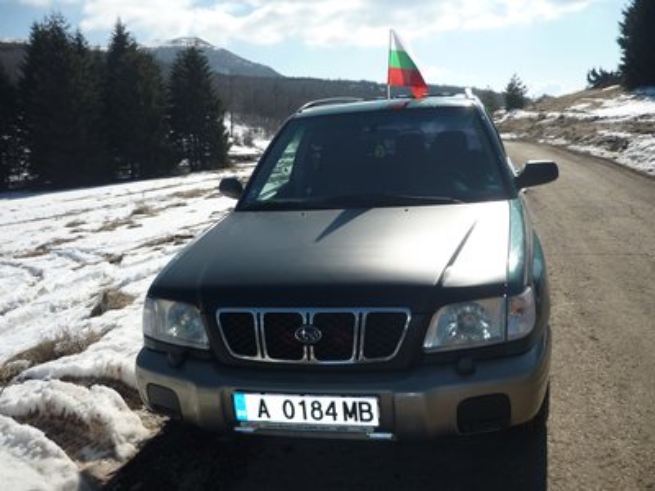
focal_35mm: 33
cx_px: 328
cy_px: 246
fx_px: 624
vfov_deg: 42.9
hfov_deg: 55.4
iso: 100
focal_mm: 5.5
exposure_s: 1/320
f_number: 8
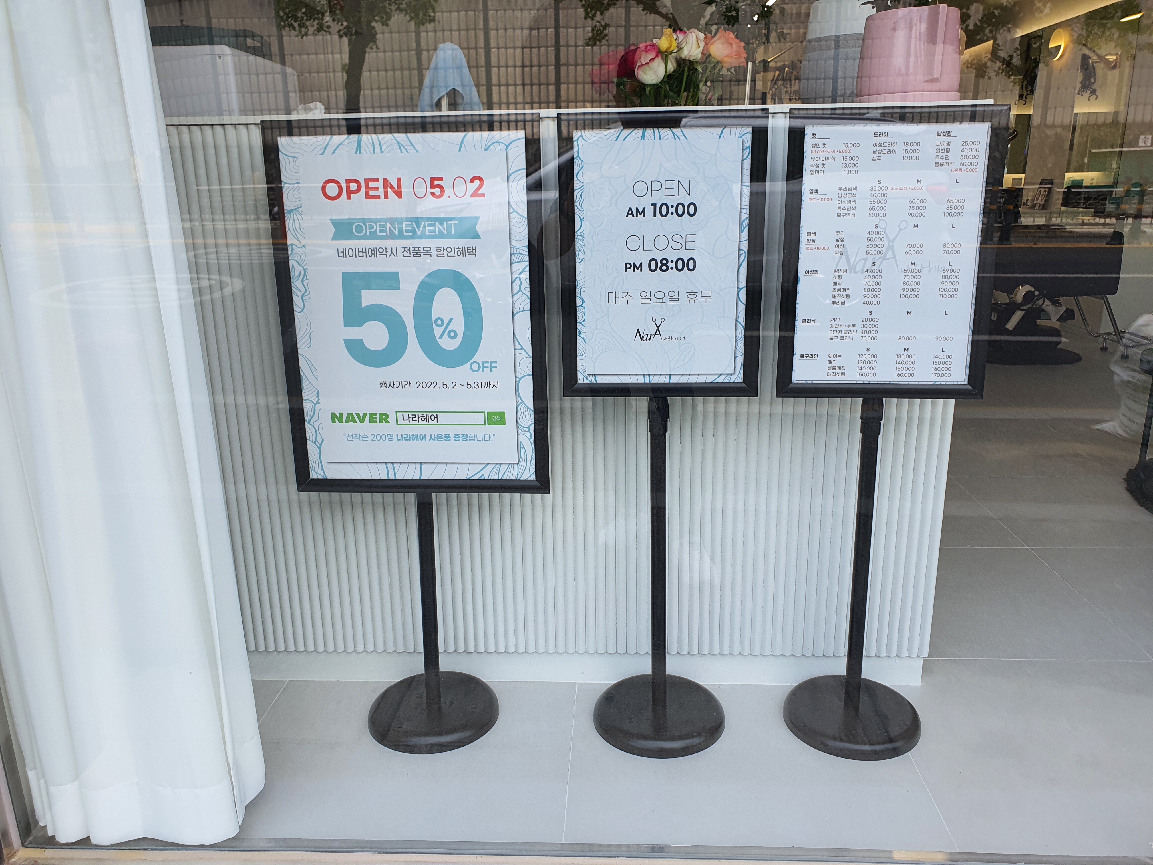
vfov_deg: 53.1
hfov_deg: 67.3
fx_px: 866
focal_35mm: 26
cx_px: 576
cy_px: 432
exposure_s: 1/501
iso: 50
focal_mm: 4.3
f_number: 2.4
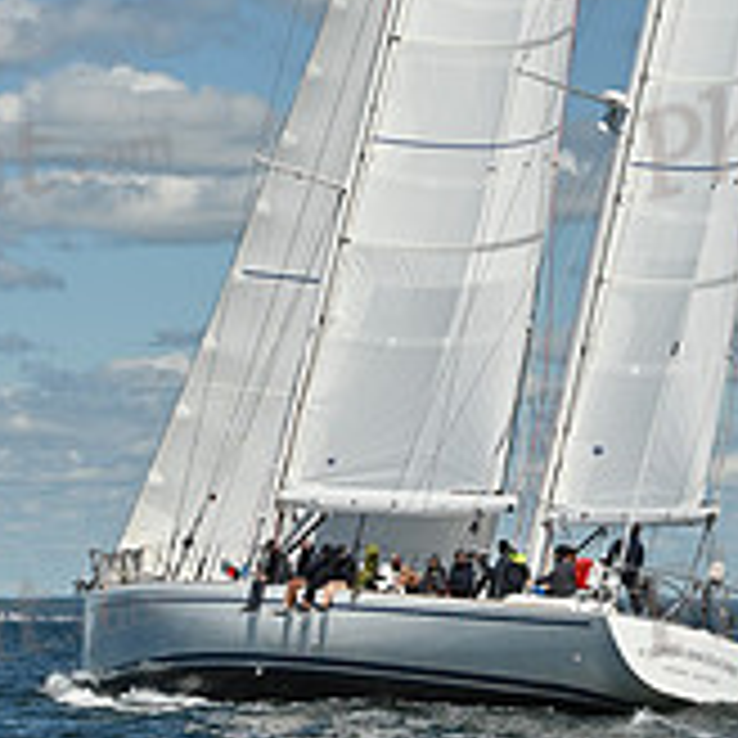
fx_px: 5065
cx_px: 407
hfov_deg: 8.3
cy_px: -86
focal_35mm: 210
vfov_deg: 8.3
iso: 320
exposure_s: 1/800
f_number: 14
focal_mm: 70
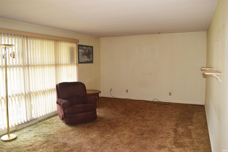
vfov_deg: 47.9
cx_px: 114
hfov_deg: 67.4
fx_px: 171
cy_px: 76
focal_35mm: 27
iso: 800
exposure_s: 1/125
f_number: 5.6
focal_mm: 18
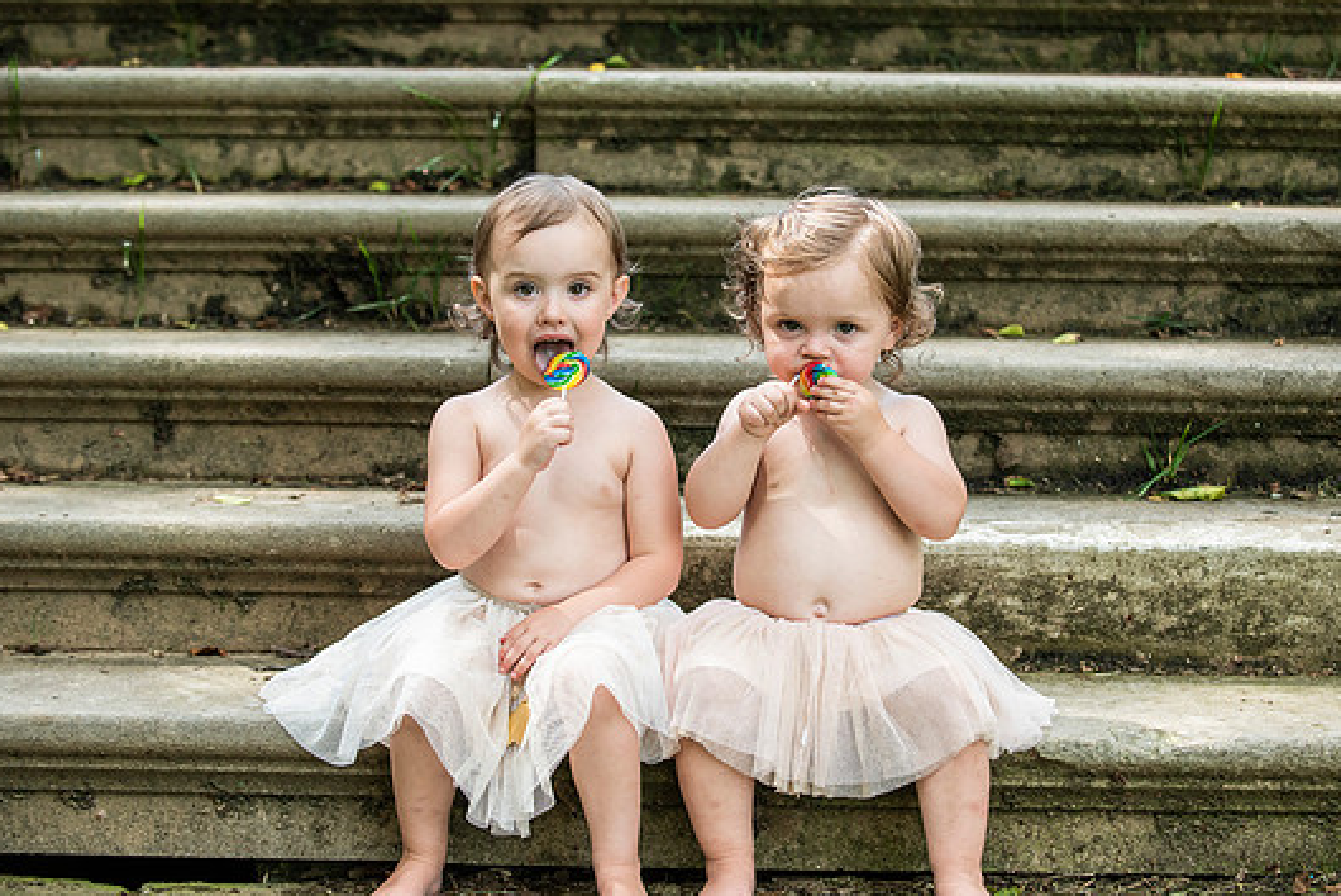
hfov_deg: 22.1
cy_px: 479
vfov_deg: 14.9
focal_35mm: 92
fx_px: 3429
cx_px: 733
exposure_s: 1/1000
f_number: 3.5
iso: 640
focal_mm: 78
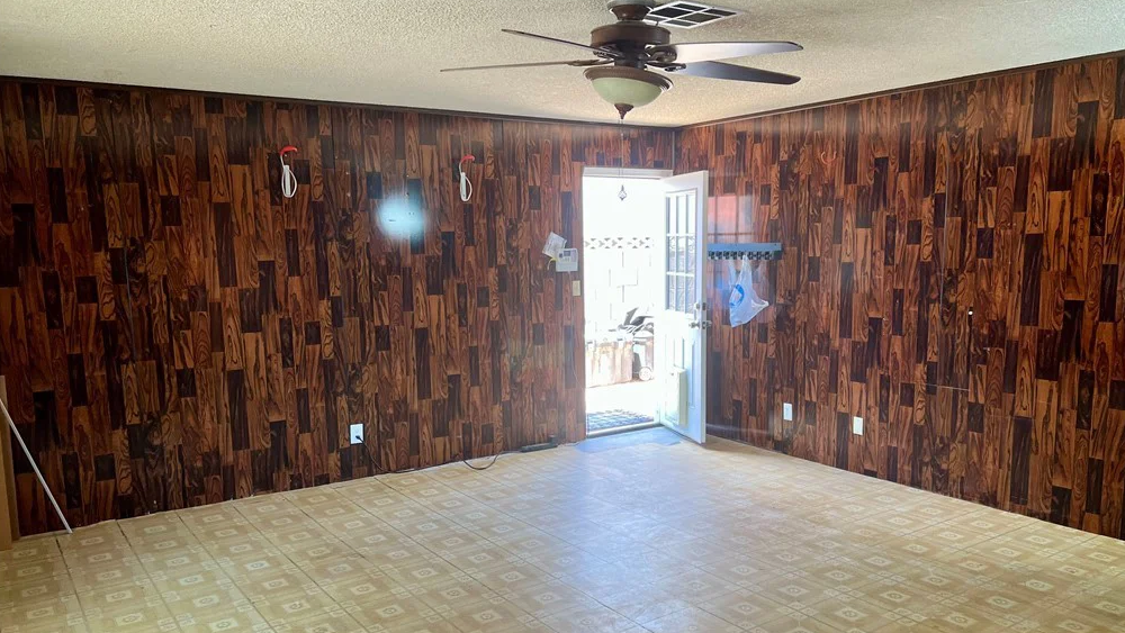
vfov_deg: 40.1
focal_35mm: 29
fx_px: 865
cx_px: 572
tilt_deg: -9.0
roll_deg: -0.2
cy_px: 374
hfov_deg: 66.1
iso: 100
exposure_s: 1/120
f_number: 1.5
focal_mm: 5.7
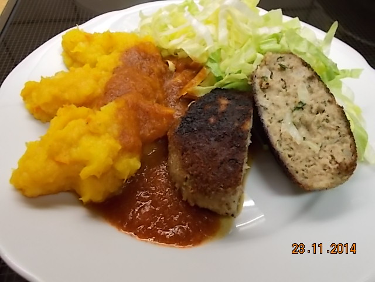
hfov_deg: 60.0
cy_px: 141
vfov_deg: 46.8
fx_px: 325
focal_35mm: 30
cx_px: 188
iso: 200
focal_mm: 5.3
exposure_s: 1/10
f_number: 3.4
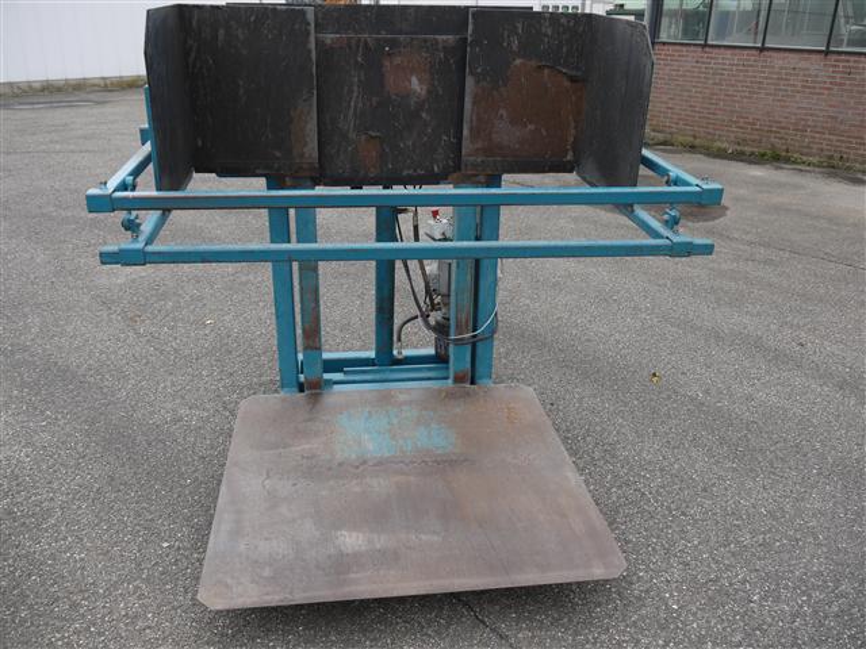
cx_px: 433
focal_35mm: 30
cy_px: 324
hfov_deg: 60.0
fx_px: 751
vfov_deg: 46.8
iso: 100
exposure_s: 1/200
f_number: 5
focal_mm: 15
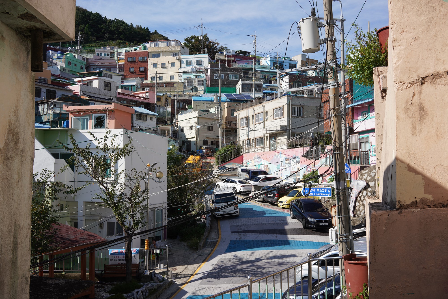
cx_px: 224
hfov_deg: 54.4
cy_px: 150
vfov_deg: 37.9
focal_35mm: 35
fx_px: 436
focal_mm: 35
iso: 100
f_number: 11
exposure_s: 1/125
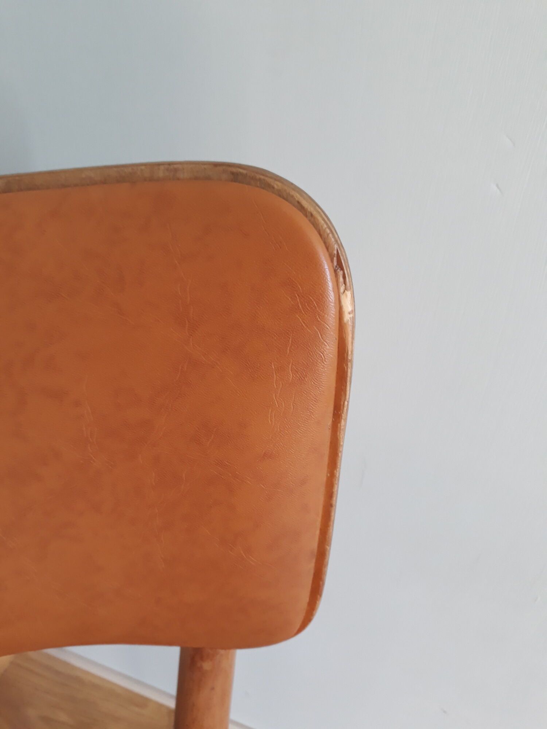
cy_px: 364
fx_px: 569
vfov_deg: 65.3
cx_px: 274
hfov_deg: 51.4
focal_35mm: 27
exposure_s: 1/50
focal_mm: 3.71
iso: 160
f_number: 1.7
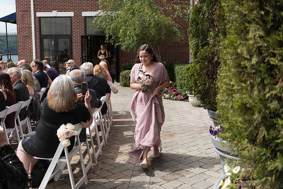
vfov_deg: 31.9
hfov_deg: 46.4
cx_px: 142
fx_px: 330
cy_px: 94
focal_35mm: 42
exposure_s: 1/800
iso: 64
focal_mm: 42
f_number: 2.8
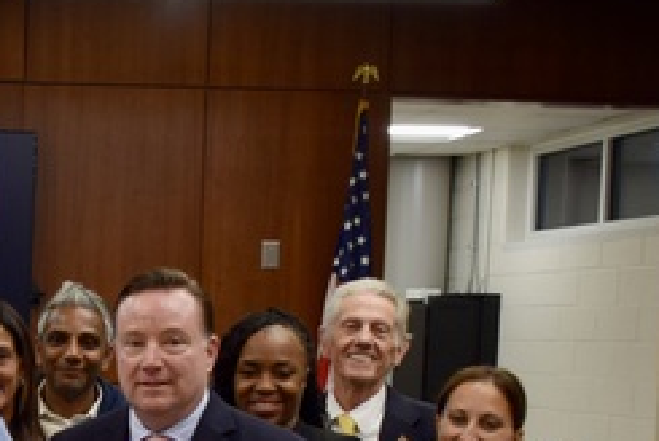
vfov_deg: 15.2
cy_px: 464
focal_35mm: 88
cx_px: -183
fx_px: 1613
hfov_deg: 21.1
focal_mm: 18
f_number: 4.5
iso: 400
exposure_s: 1/60
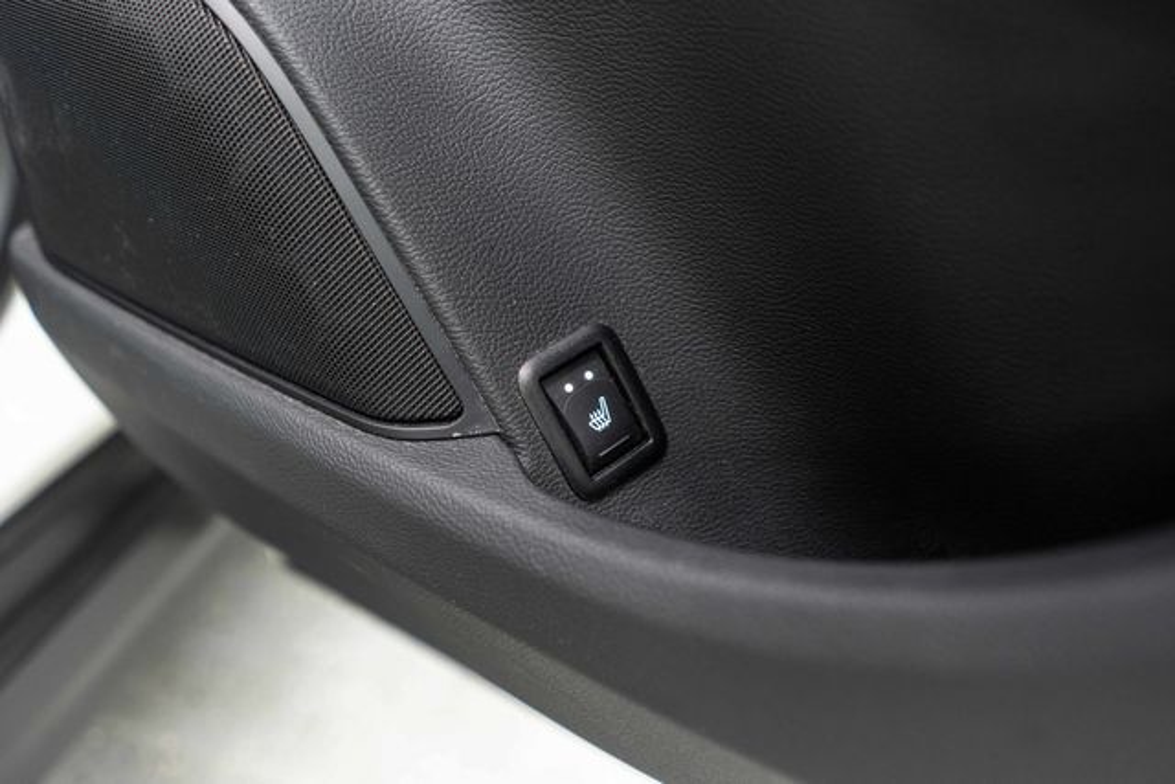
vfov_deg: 46.4
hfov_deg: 65.5
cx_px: 588
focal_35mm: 28
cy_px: 392
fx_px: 914
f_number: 3.2
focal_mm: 28
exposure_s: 1/50
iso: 1600
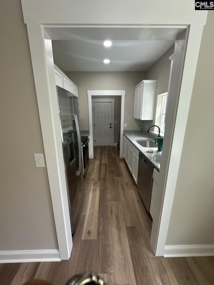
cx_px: 107
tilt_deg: -15.4
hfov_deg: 85.7
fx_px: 115
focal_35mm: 14
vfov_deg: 102.1
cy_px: 142
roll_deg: -0.7
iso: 125
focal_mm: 2.22
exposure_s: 1/99
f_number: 2.2
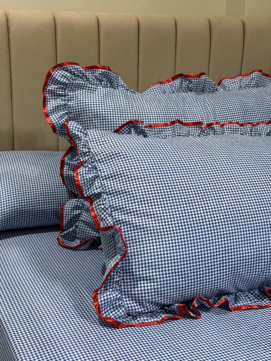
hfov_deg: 30.3
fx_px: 501
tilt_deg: -17.6
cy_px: 180
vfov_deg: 39.7
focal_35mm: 48
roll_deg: -2.2
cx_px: 136
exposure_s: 1/50
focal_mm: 6.76
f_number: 1.78
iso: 250
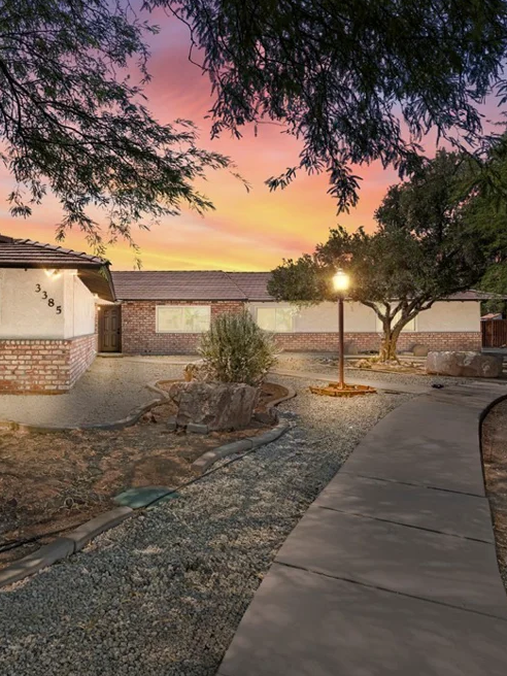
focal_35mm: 27
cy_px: 329
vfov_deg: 65.3
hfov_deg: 48.6
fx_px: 527
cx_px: 106
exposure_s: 1/640
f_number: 8
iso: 400
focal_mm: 18
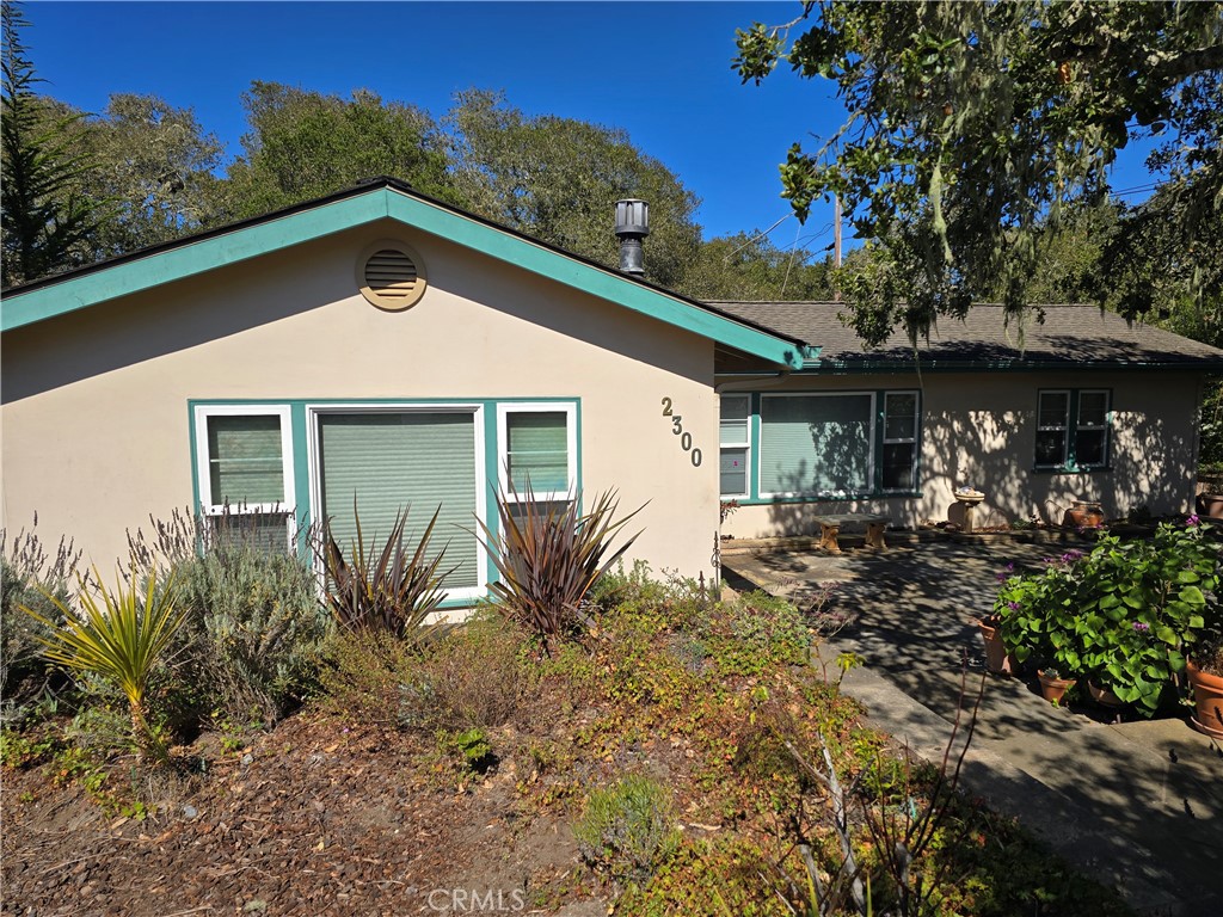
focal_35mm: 23
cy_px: 458
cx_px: 612
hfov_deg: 73.9
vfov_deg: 58.9
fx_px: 813
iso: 12
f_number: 1.7
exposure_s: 1/1142
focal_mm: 6.3
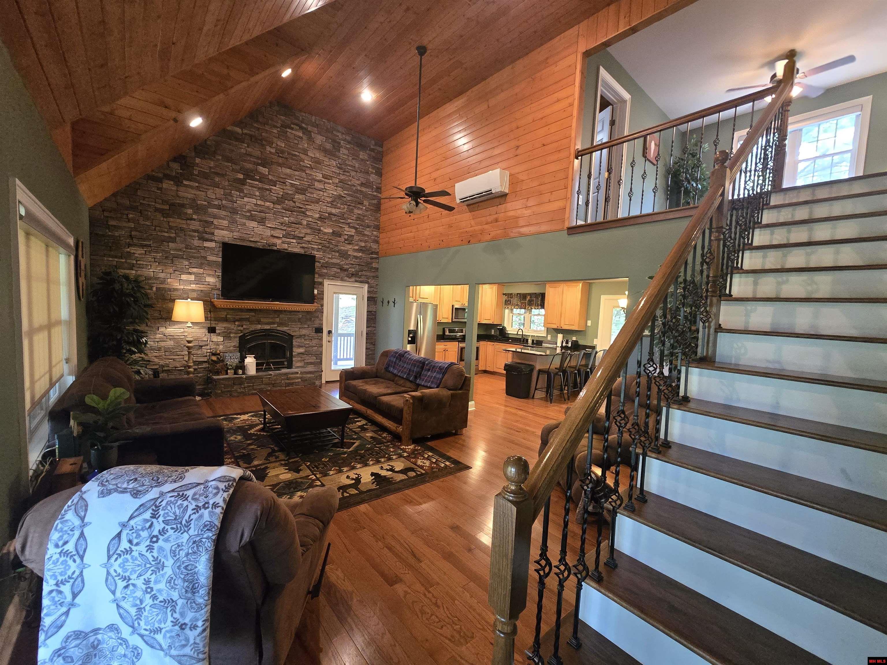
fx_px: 333
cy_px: 332
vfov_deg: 89.9
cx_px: 444
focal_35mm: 13
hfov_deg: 106.2
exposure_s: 1/60
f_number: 2.2
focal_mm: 2.2
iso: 1000
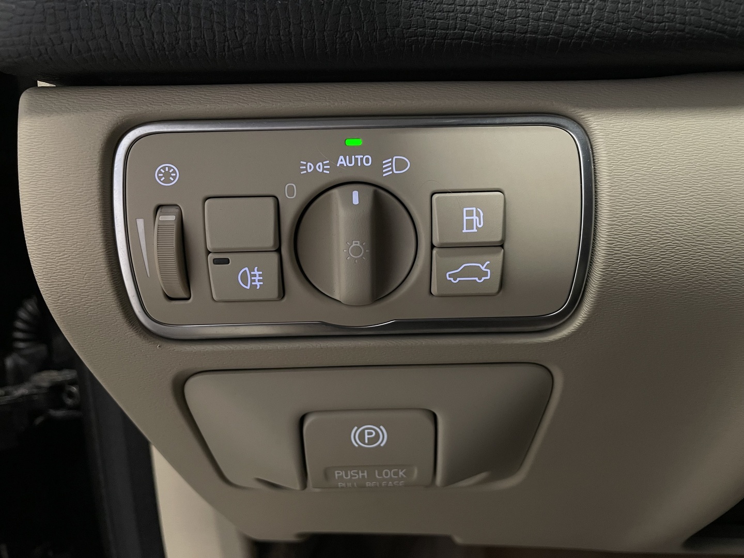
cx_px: 372
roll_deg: +1.6
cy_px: 279
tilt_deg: -11.9
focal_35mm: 26
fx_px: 559
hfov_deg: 67.3
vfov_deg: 53.1
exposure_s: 1/50
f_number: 1.6
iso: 250
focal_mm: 4.2
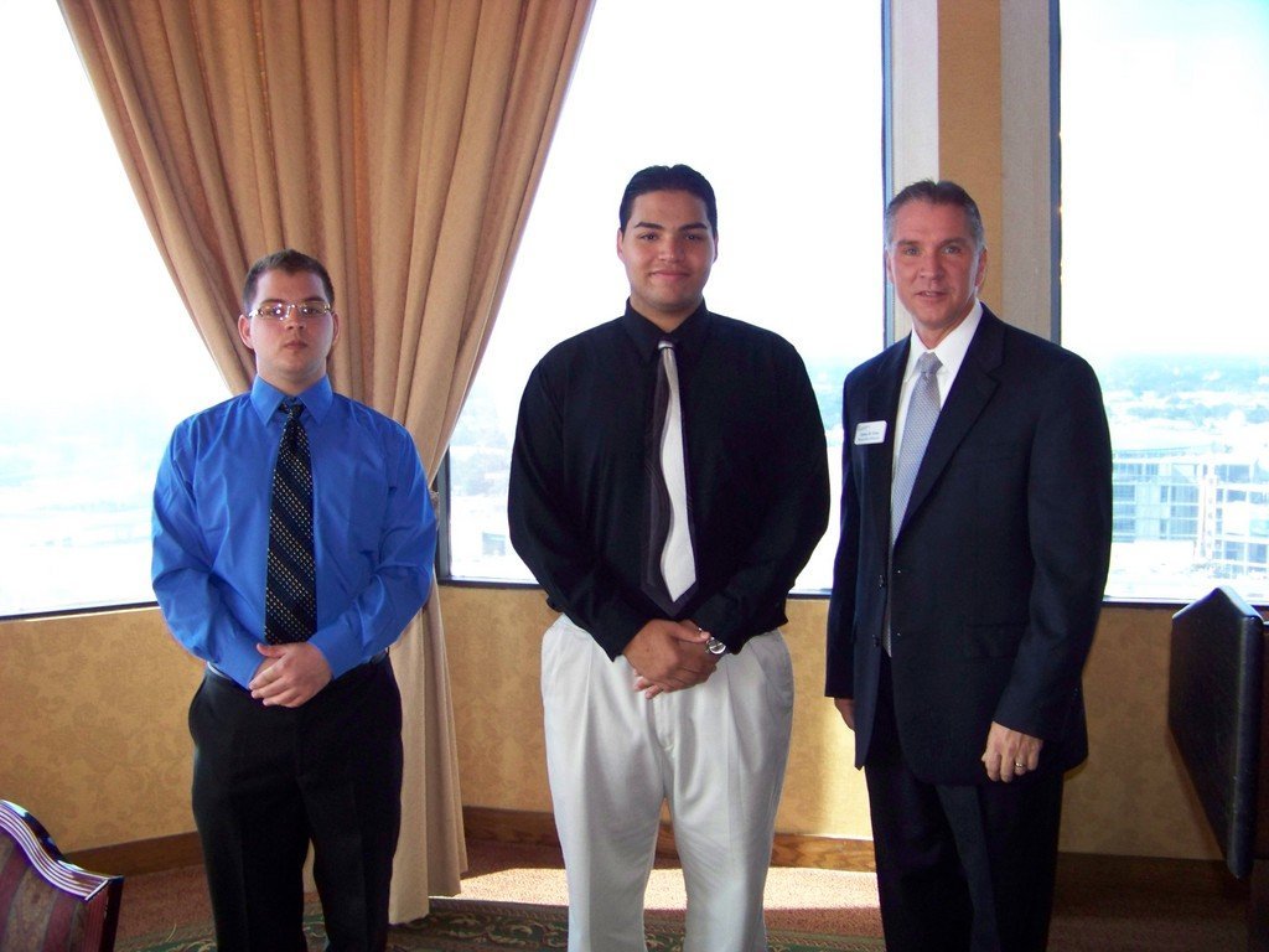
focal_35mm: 36
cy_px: 476
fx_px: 1320
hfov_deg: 51.4
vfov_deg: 39.7
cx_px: 634
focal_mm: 5.85
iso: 200
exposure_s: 1/30
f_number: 2.8
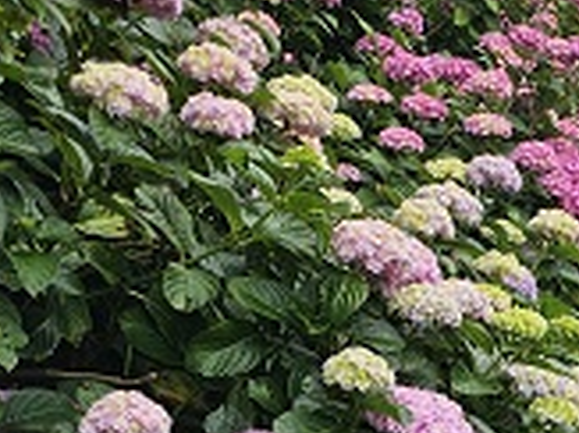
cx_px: 890
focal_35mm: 115
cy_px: 665
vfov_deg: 12.2
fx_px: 1922
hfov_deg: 15.7
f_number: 1.7
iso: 10
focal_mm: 6.3
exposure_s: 1/472
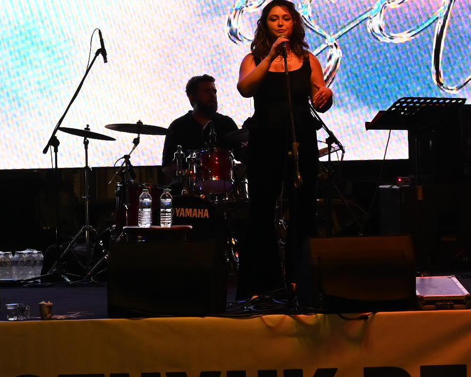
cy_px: -12
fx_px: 2426
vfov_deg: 8.8
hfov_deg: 11.1
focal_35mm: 174
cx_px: 243
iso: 1250
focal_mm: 54
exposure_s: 1/100
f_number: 6.3
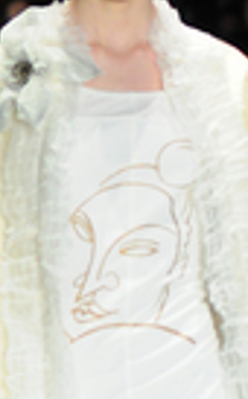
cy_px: 472
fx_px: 5055
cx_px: 191
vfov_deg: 4.5
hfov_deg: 2.8
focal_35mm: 465
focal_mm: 80
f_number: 3.5
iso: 1250
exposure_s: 1/200
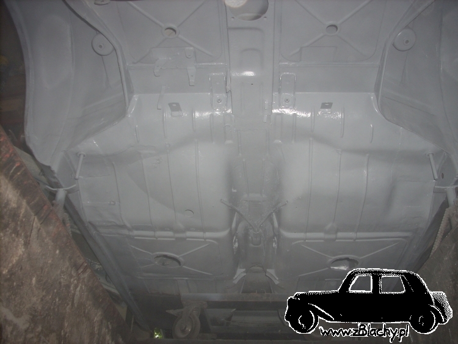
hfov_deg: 50.1
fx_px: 490
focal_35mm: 37
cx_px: 229
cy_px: 172
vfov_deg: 38.7
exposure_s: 1/60
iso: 64
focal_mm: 6.2
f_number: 2.8
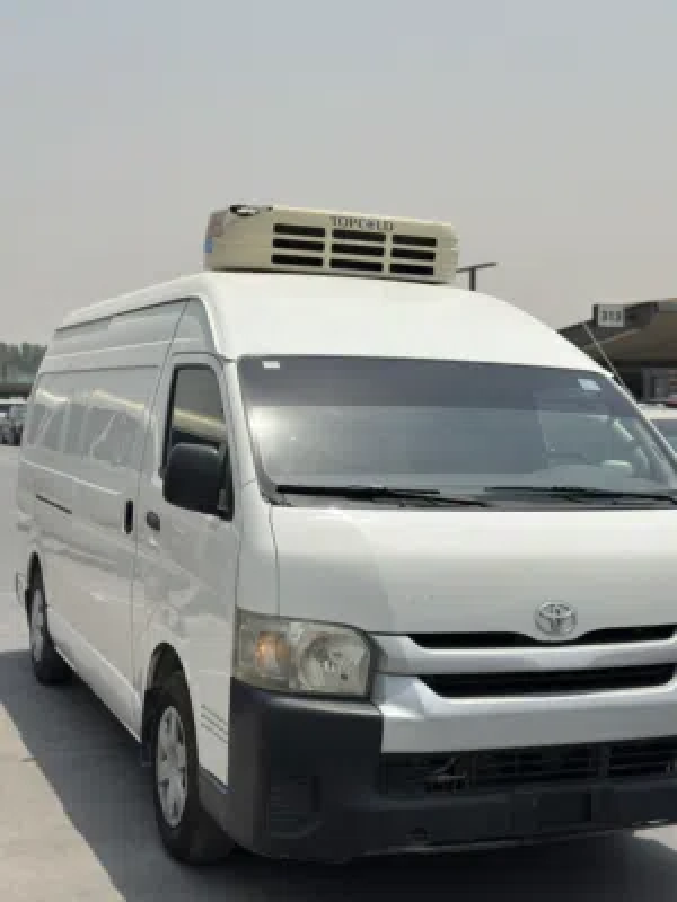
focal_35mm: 48
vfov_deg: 39.7
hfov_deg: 30.3
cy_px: 451
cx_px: 338
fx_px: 1252
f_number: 1.78
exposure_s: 1/13699
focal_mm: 6.86
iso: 100
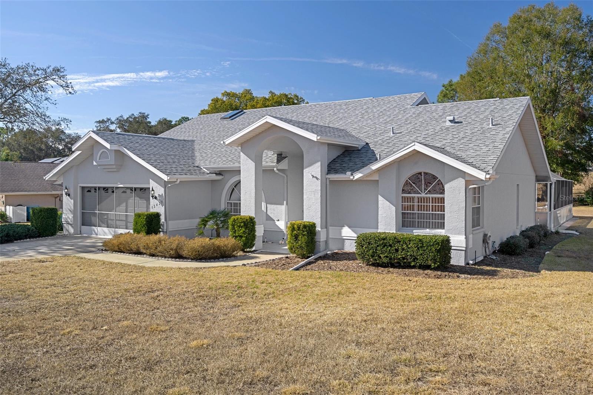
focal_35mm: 30
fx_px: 494
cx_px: 296
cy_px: 198
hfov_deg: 61.9
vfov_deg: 43.6
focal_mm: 30
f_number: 8
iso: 320
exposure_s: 1/160
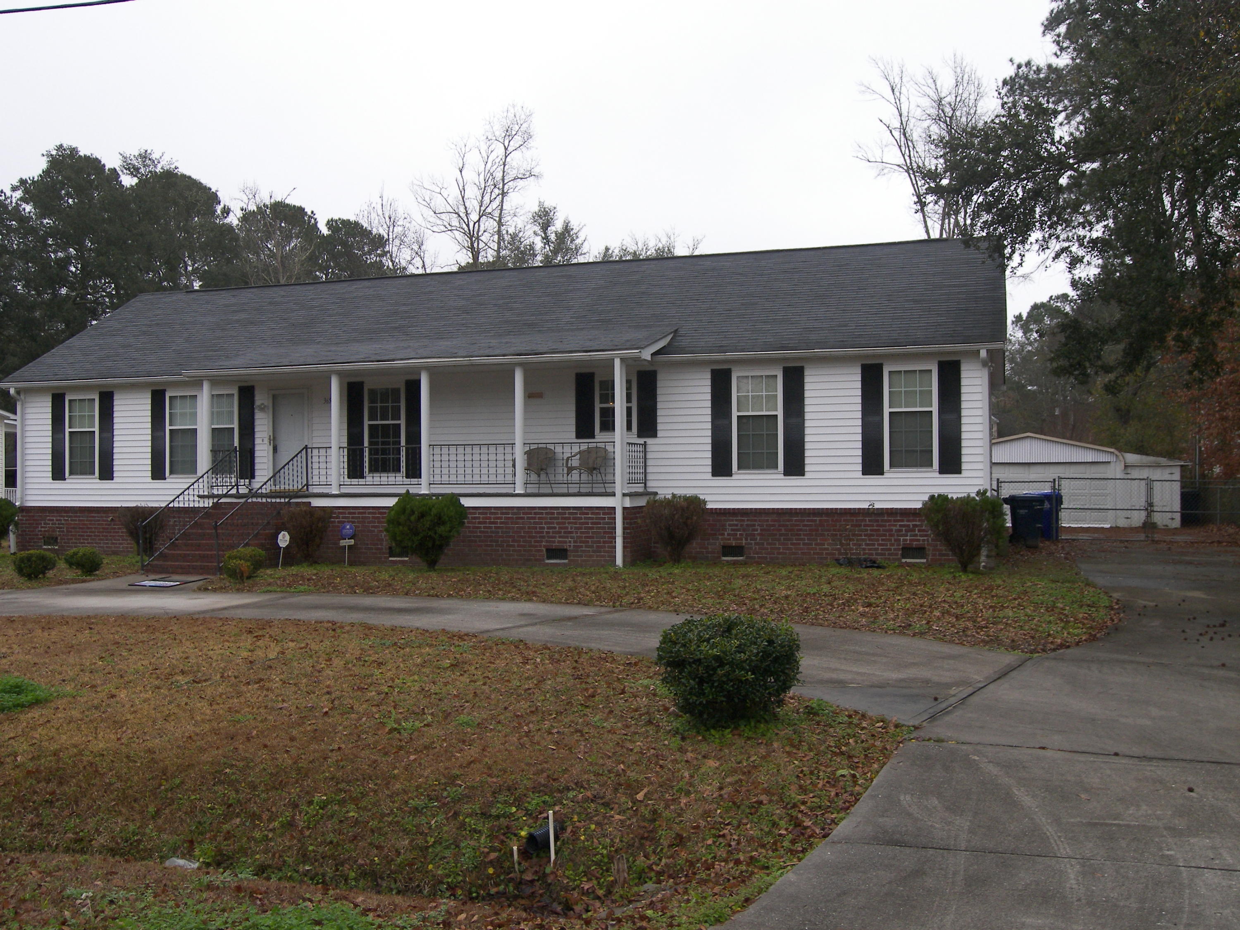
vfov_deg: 41.8
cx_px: 620
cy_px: 465
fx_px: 1218
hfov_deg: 54.0
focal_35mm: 34
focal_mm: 7.1
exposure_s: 1/400
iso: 100
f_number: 3.2
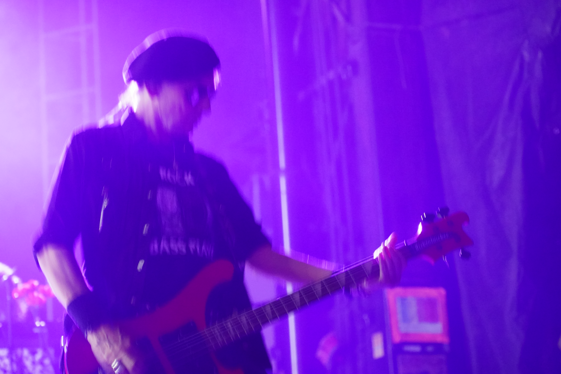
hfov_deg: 19.5
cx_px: 280
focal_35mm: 105
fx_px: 1636
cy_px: 187
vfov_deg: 13.0
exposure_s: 1/25
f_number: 4
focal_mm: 105
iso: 12800
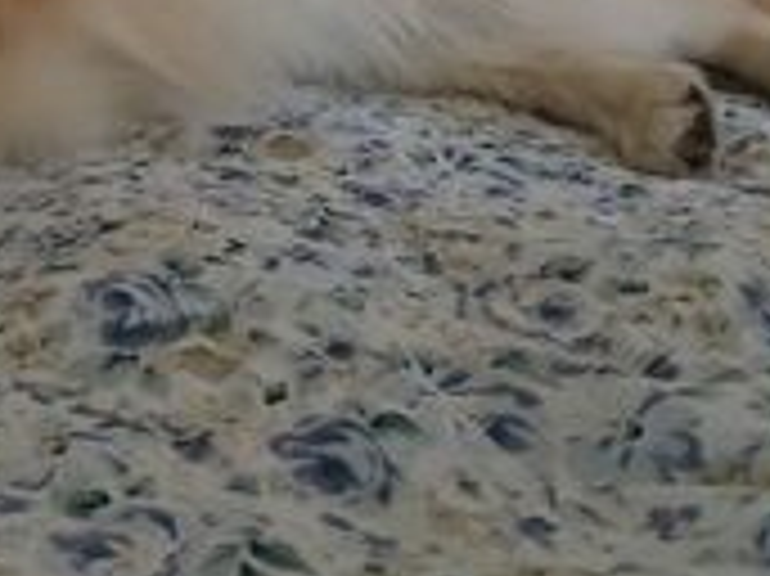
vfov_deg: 19.0
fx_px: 1623
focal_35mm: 73
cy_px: -112
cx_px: -32
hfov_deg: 25.2
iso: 1000
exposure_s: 1/16.7
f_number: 1.8
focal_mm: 3.98
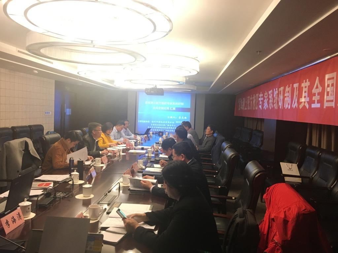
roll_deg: -2.2
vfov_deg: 48.2
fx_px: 283
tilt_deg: -2.8
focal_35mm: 29
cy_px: 126
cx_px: 169
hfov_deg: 61.7
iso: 200
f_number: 2.2
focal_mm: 4.15
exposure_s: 1/33
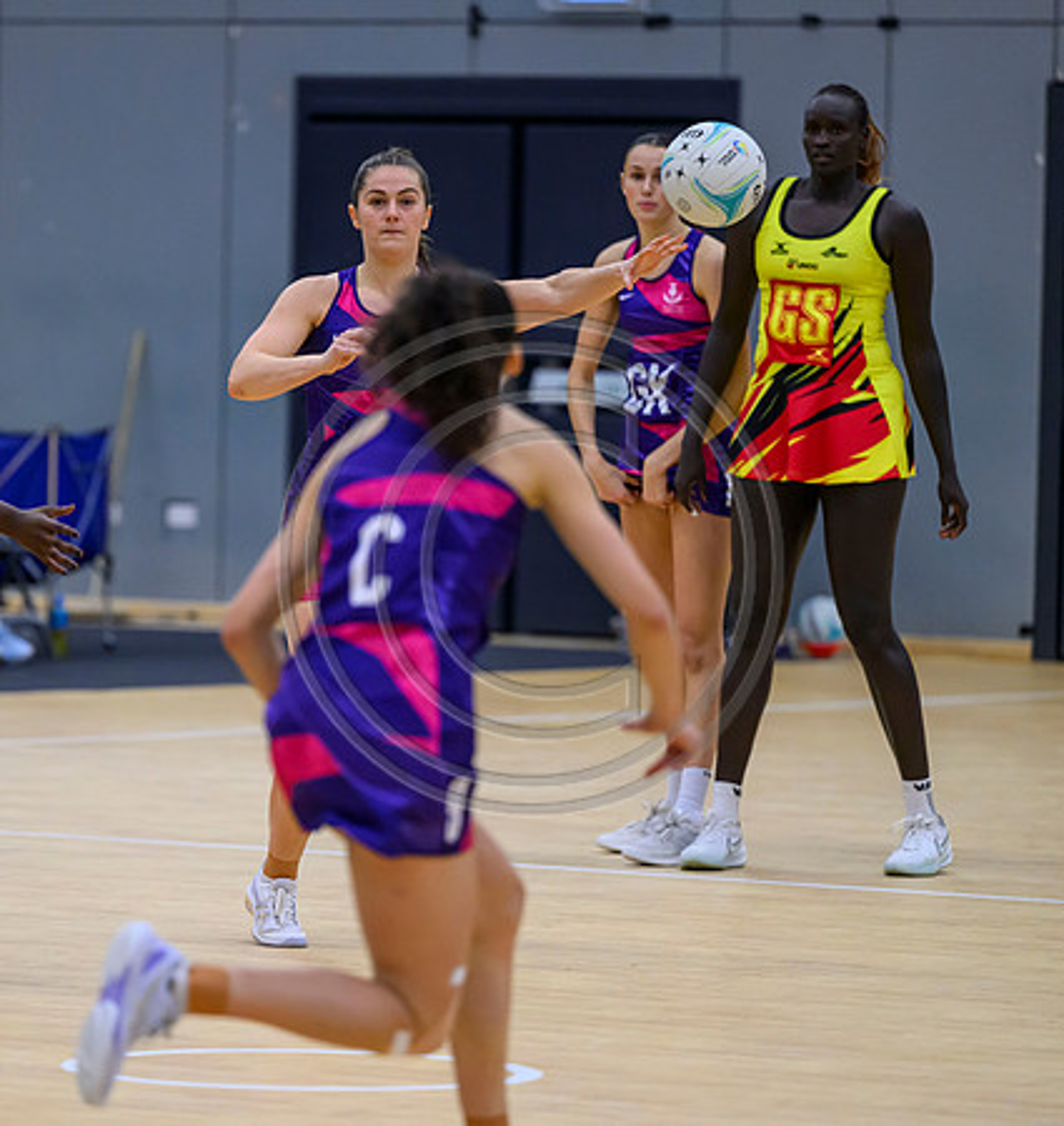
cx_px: 359
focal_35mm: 266
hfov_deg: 6.4
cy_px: 554
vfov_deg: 6.8
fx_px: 9530
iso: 4000
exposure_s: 1/1250
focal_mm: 200
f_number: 3.2
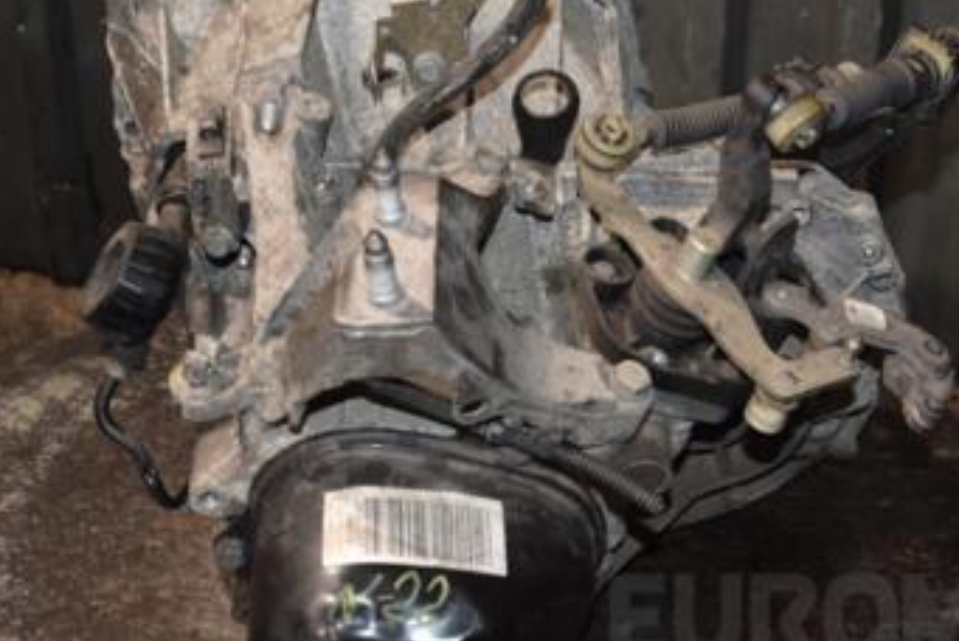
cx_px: 557
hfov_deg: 34.4
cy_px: 242
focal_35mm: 58
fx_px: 1546
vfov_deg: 23.4
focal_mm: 22
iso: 800
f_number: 5
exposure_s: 1/60
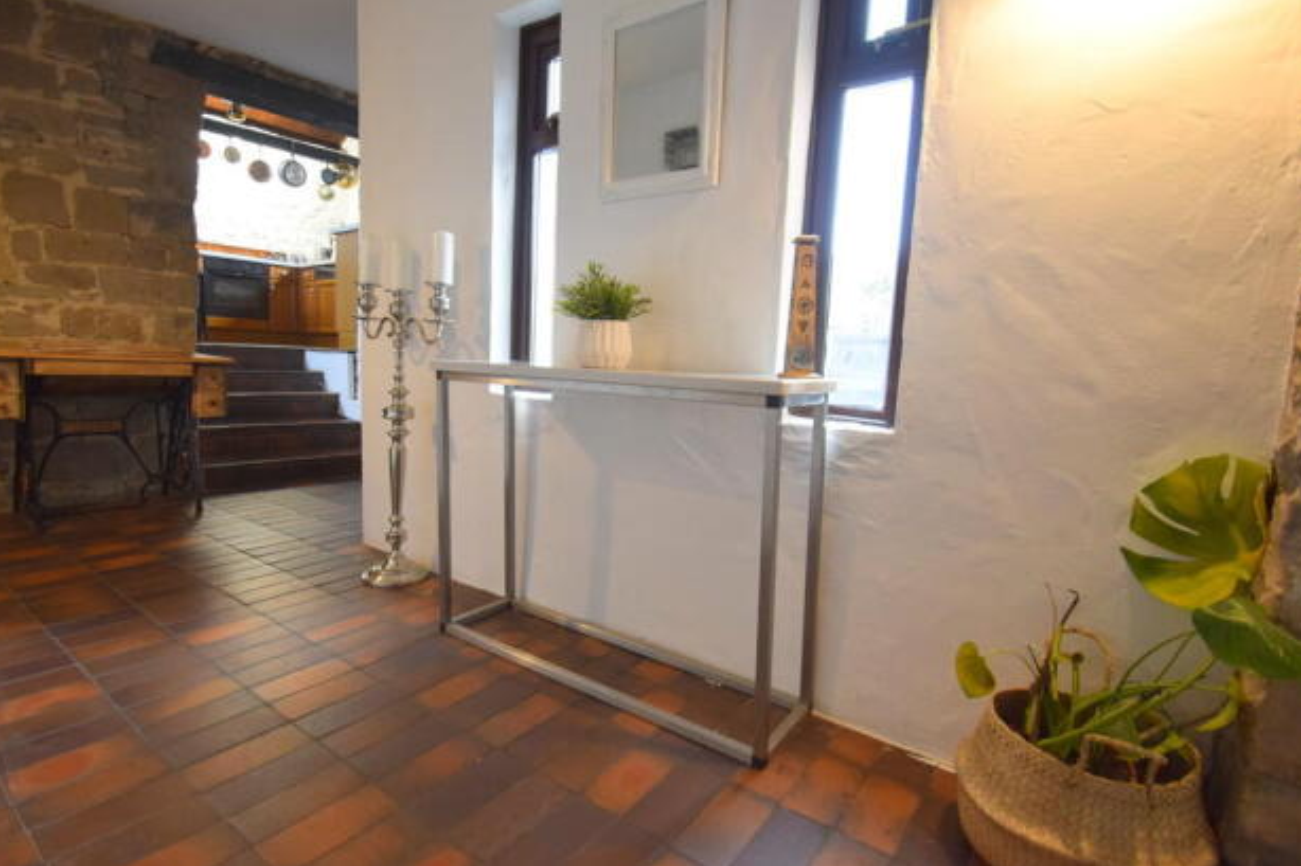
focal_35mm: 16
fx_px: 578
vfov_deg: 73.6
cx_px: 669
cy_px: 408
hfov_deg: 96.7
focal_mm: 10
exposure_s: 1/60
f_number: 3.5
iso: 1800
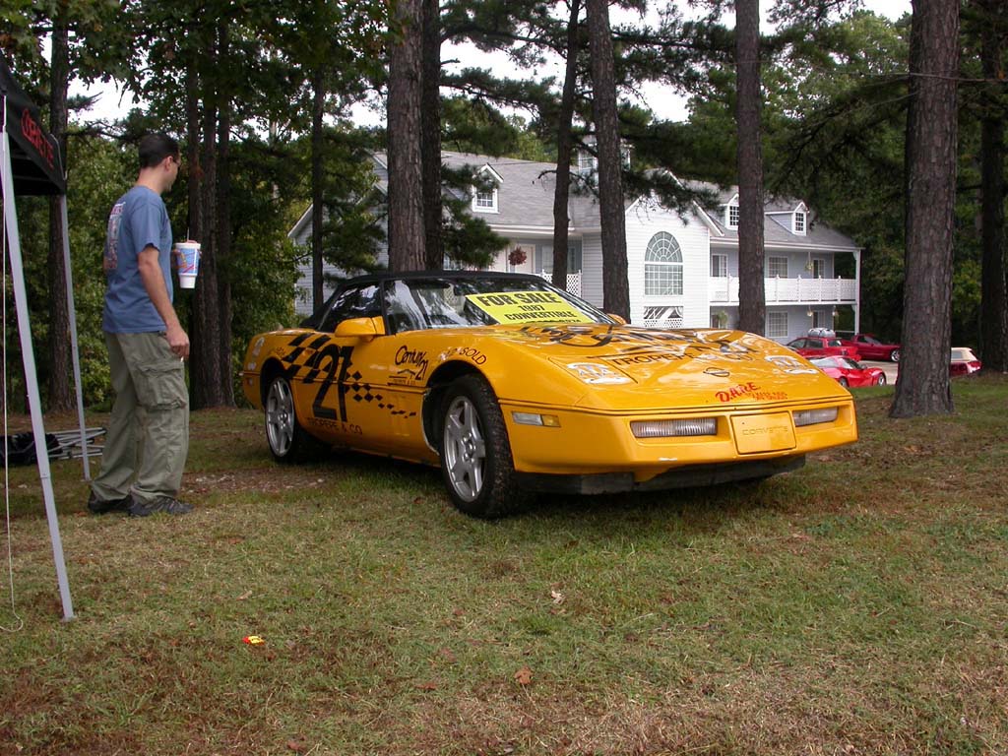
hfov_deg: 49.0
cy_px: 378
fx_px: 1107
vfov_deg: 37.7
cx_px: 504
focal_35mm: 38
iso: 100
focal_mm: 7.85
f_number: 5.3
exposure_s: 1/216
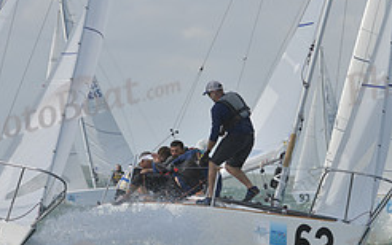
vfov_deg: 2.7
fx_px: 5141
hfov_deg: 4.4
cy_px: 169
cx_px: 265
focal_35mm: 481
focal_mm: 200
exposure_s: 1/1250
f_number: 6.3
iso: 280
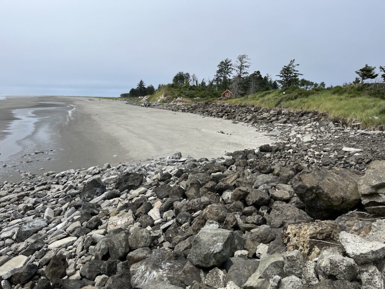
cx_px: 192
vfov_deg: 53.1
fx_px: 289
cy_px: 144
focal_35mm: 26
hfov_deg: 67.3
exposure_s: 1/5848
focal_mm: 5.1
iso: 50
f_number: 1.6
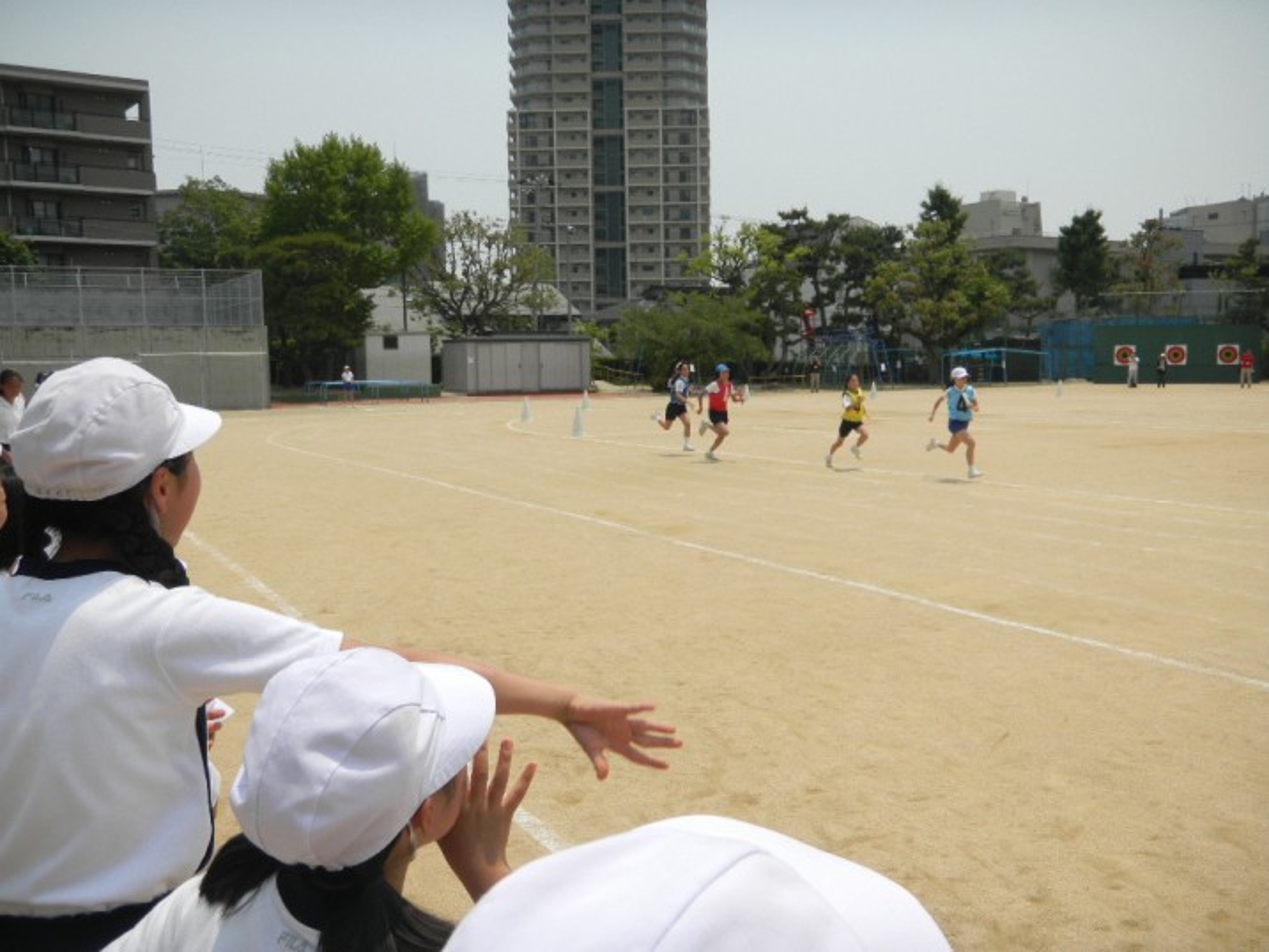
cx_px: 634
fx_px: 1210
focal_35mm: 33
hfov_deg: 55.3
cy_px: 476
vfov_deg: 43.0
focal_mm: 6
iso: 80
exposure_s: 1/309
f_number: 8
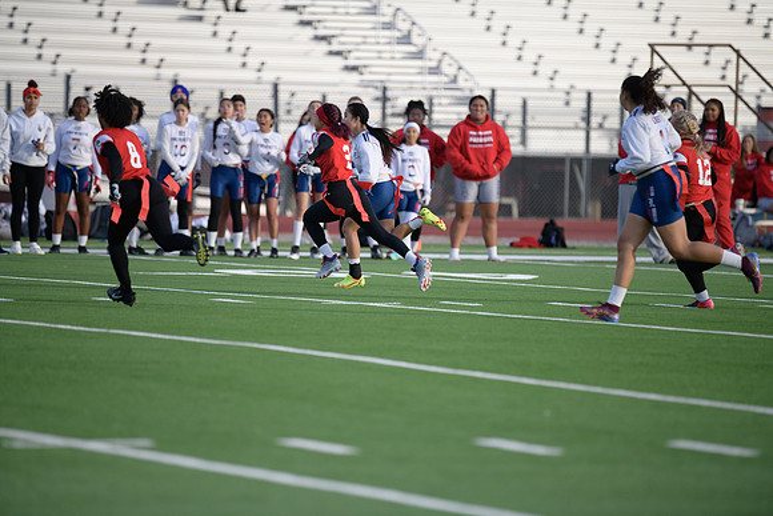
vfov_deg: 5.1
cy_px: 258
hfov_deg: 7.6
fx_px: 5799
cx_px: 386
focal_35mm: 270
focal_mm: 270
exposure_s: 1/3200
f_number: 2.8
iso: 560
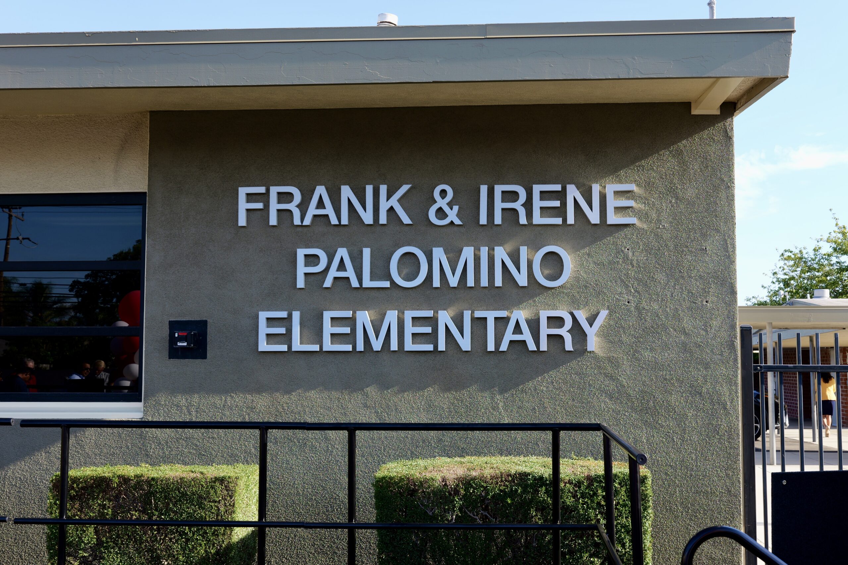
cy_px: 282
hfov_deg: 48.5
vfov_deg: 33.4
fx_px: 942
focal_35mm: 40
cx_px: 424
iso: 100
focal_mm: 40
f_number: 7.1
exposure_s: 1/100
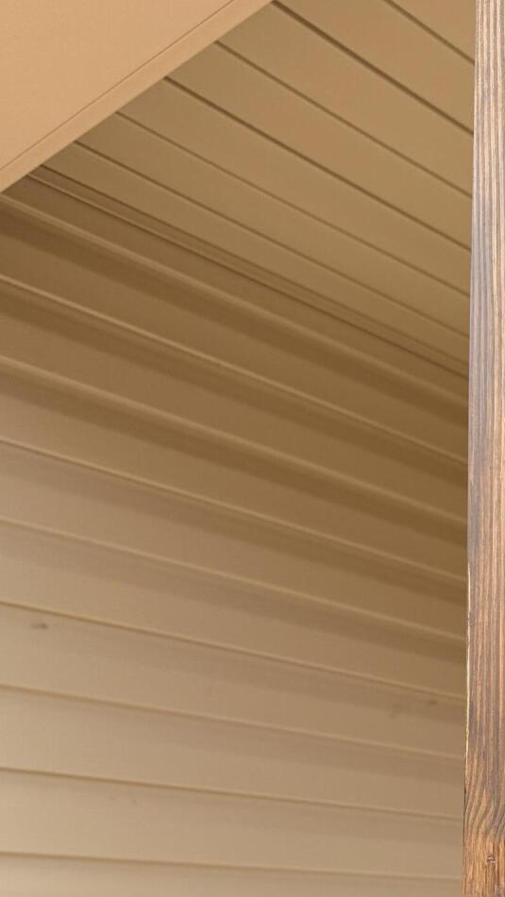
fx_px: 1309
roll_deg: -0.4
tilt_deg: +5.2
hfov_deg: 19.9
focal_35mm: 55
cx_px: 670
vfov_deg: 35.1
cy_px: 844
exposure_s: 1/1653
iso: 80
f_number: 1.78
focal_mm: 6.76
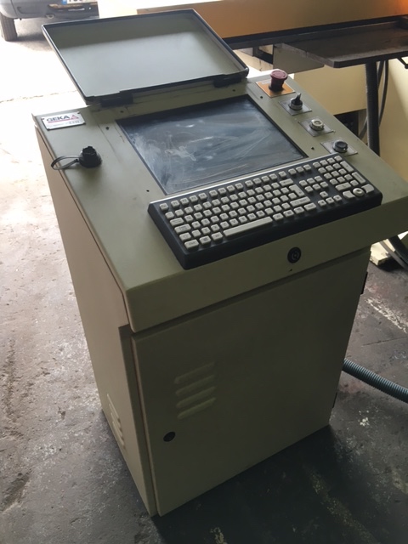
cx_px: 204
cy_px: 272
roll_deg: +0.8
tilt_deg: -38.1
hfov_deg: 48.2
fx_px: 456
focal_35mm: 29
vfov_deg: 61.7
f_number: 2.2
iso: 64
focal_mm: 4.15
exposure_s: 1/33
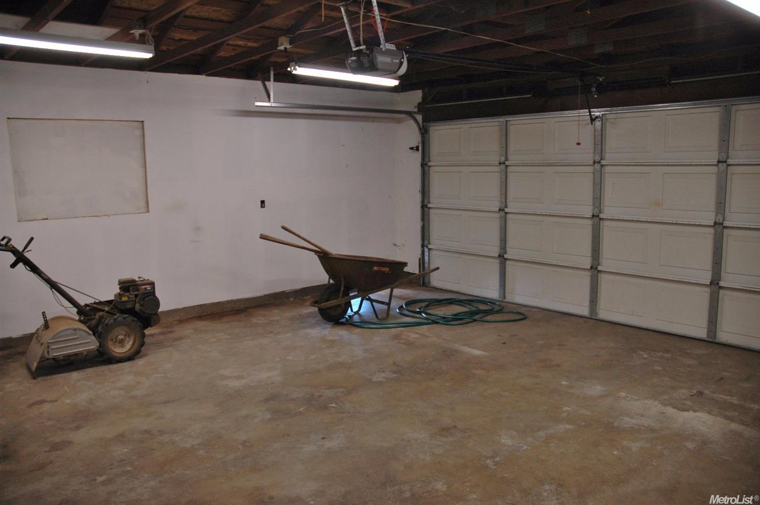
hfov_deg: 67.4
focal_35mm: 27
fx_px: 569
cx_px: 380
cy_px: 252
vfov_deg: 47.8
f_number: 3.5
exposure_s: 1/30
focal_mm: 18
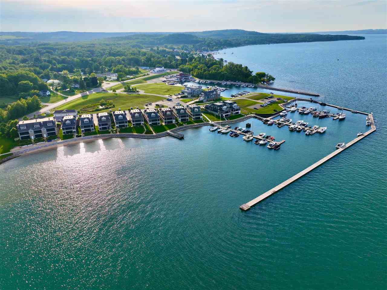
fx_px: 268
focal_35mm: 24
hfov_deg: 71.6
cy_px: 145
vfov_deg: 56.8
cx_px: 194
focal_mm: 12.29
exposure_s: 1/3200
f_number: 2.8
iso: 220
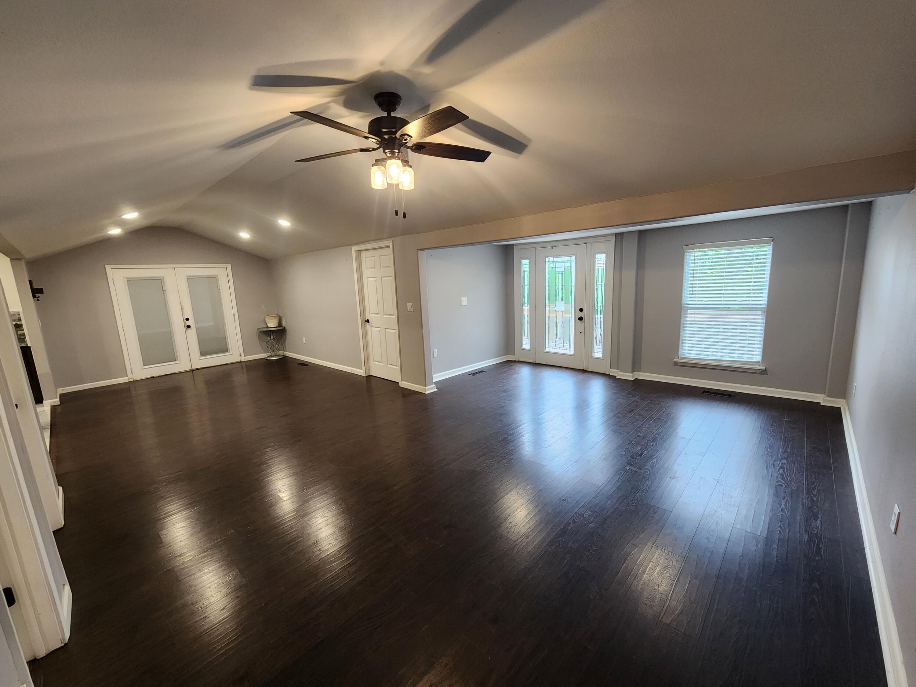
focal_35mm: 13
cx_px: 458
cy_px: 344
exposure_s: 1/60
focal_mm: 2.2
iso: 250
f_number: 2.2
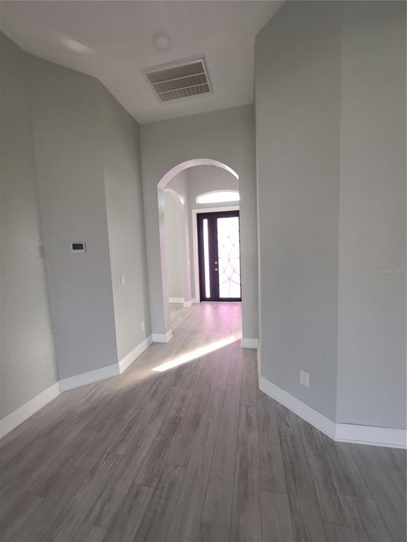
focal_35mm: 13
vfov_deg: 106.2
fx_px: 204
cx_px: 204
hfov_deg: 89.9
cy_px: 271
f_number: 2.2
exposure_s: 1/40
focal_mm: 1.74
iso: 80
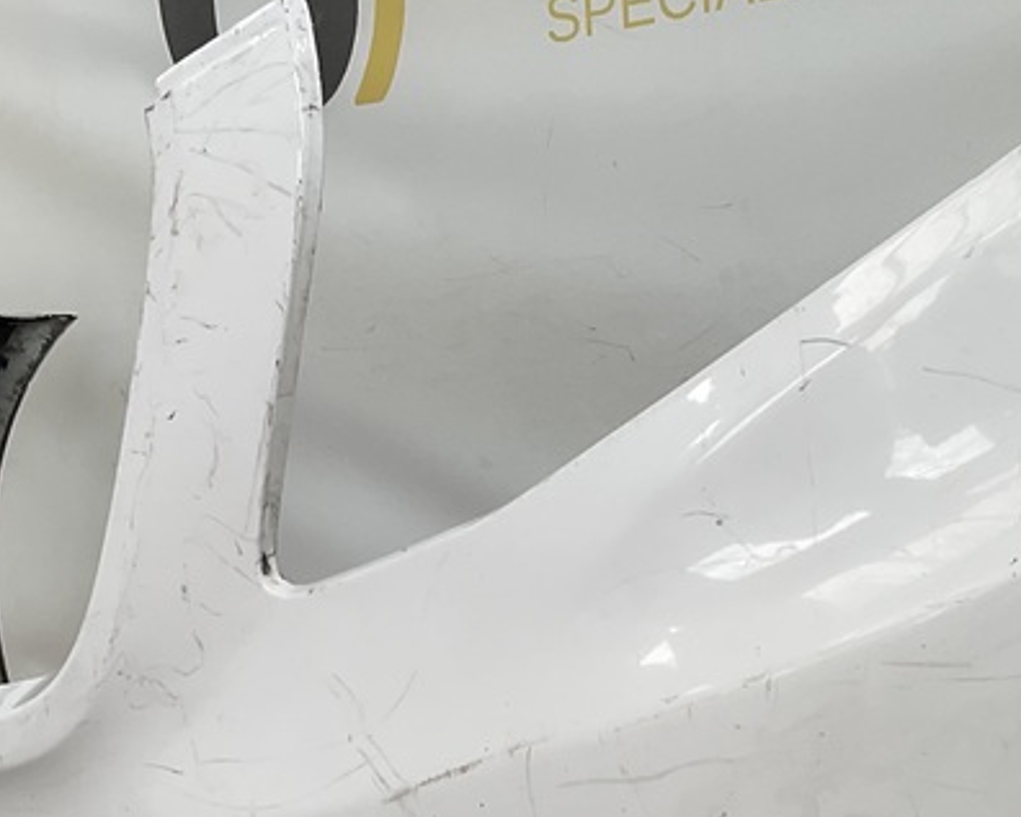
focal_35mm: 72
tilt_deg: -13.3
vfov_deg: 20.9
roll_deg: +6.9
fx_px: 2176
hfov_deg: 26.2
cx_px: 699
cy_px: 716
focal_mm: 3
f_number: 1.8
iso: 16
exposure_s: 1/265
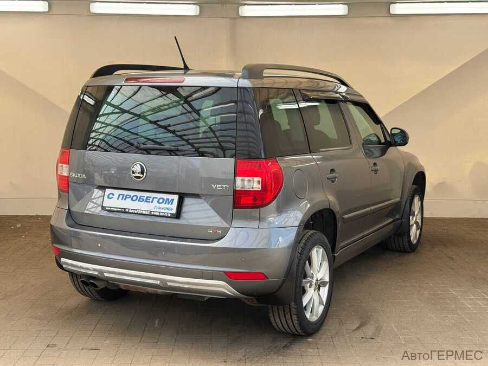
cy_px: 183
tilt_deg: -9.4
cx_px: 244
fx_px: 677
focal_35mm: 48
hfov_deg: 39.7
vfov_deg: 30.3
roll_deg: -1.7
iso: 64
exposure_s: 1/399
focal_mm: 6.76
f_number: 1.78
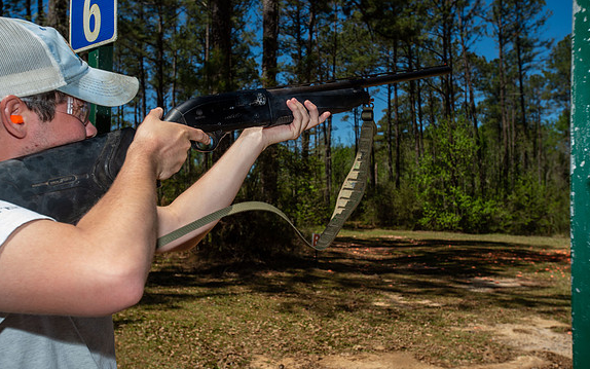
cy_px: 189
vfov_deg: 35.3
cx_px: 295
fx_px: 579
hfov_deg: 54.0
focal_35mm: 36
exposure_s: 1/250
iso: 100
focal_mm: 35
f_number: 8
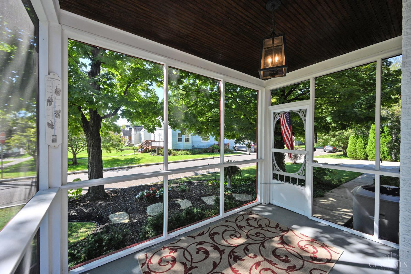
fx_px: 160
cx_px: 206
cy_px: 137
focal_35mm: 14
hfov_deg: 104.3
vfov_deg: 81.2
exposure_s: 1/250
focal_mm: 14
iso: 200
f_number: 5
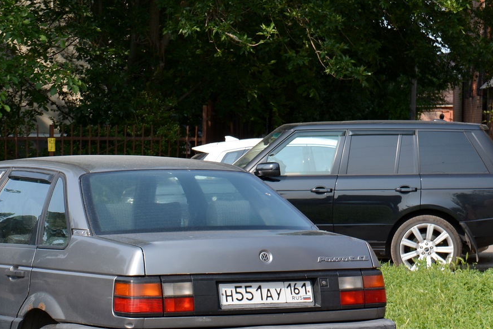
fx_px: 1821
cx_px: 118
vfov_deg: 10.3
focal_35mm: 133
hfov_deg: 15.3
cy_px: 221
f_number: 8
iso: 200
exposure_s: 1/250
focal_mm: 52
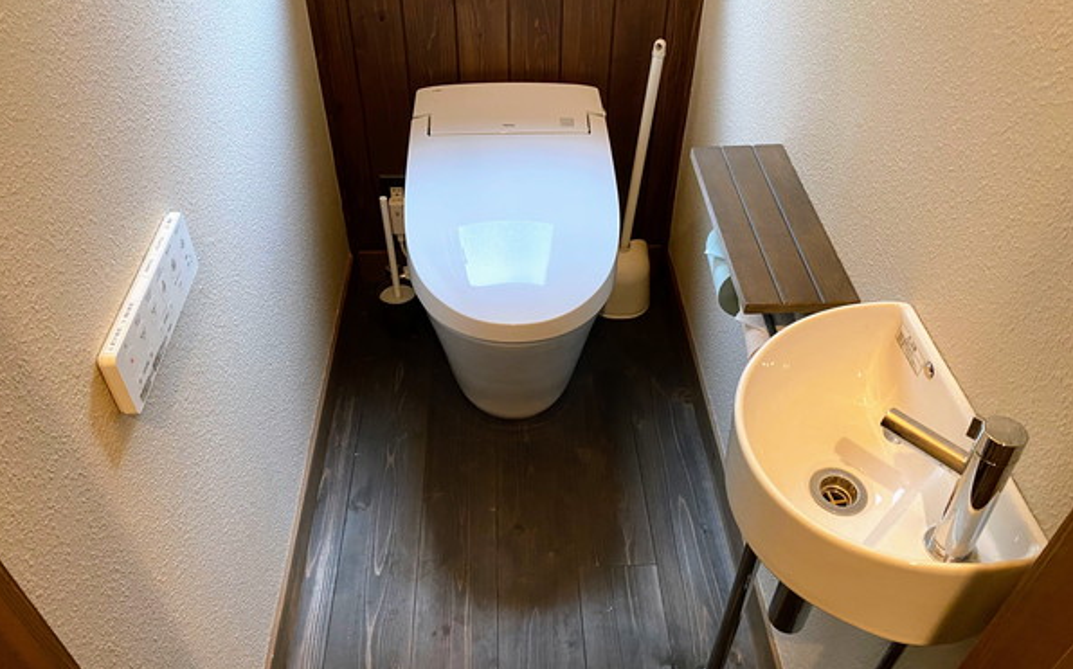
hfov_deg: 66.5
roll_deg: +0.4
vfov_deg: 44.5
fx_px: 818
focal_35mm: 28
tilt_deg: -42.8
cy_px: 315
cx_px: 532
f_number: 1.8
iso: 320
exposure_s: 1/60
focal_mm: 4.25
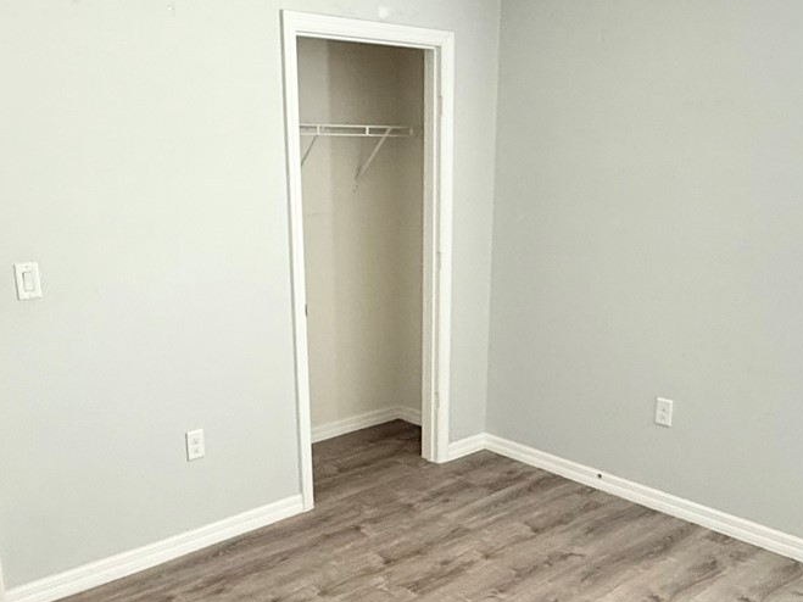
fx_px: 789
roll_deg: +0.7
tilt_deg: -14.4
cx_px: 380
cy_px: 380
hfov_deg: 53.9
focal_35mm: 34
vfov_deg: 41.4
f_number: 2.2
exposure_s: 1/60
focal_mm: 2.22
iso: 250
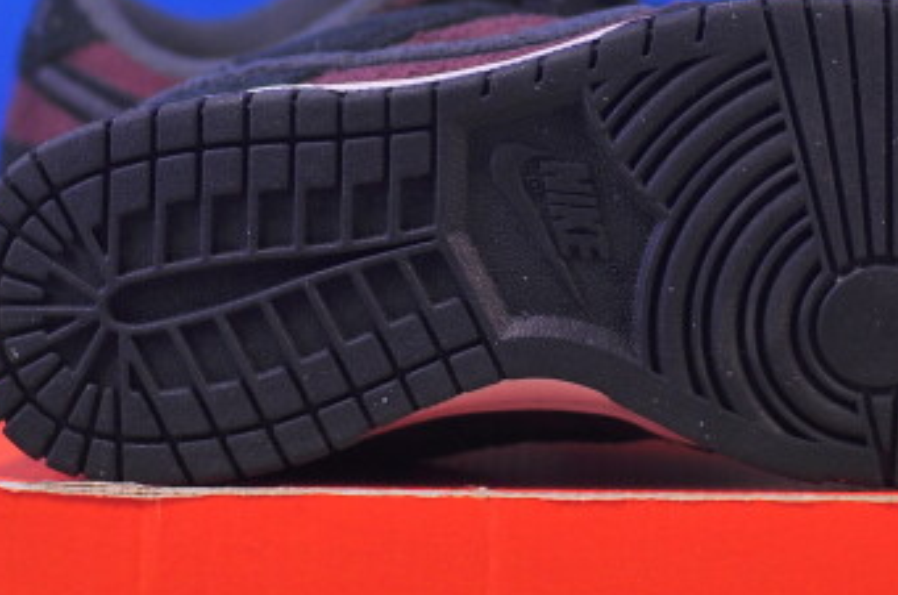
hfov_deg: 11.7
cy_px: -67
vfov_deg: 7.7
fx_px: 4382
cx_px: 637
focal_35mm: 176
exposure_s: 1/320
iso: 250
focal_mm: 50
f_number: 2.5
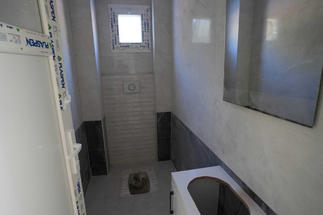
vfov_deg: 64.5
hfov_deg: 86.9
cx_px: 162
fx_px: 170
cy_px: 108
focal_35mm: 19
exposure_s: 1/160
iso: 1600
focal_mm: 19
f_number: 3.2
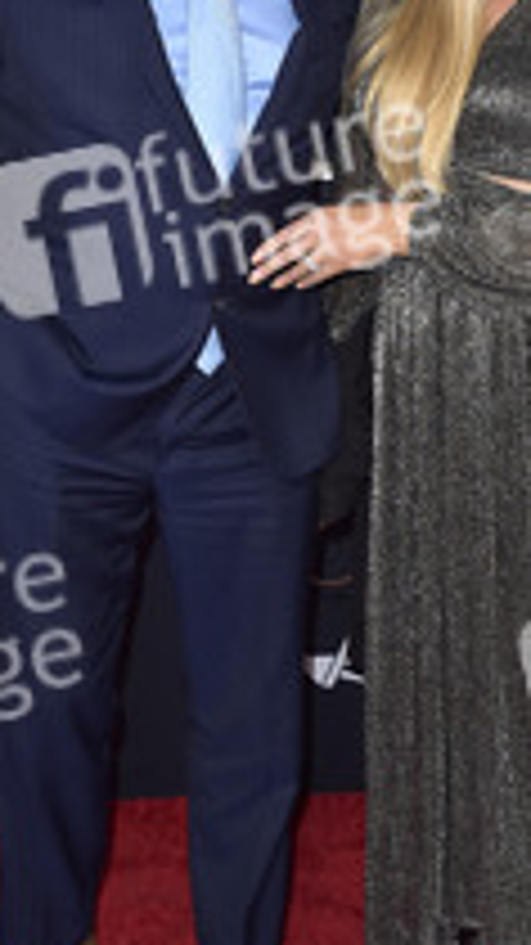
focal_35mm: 76
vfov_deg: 27.9
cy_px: 436
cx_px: 344
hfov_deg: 15.9
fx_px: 1904
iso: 640
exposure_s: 1/200
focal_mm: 38
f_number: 6.3
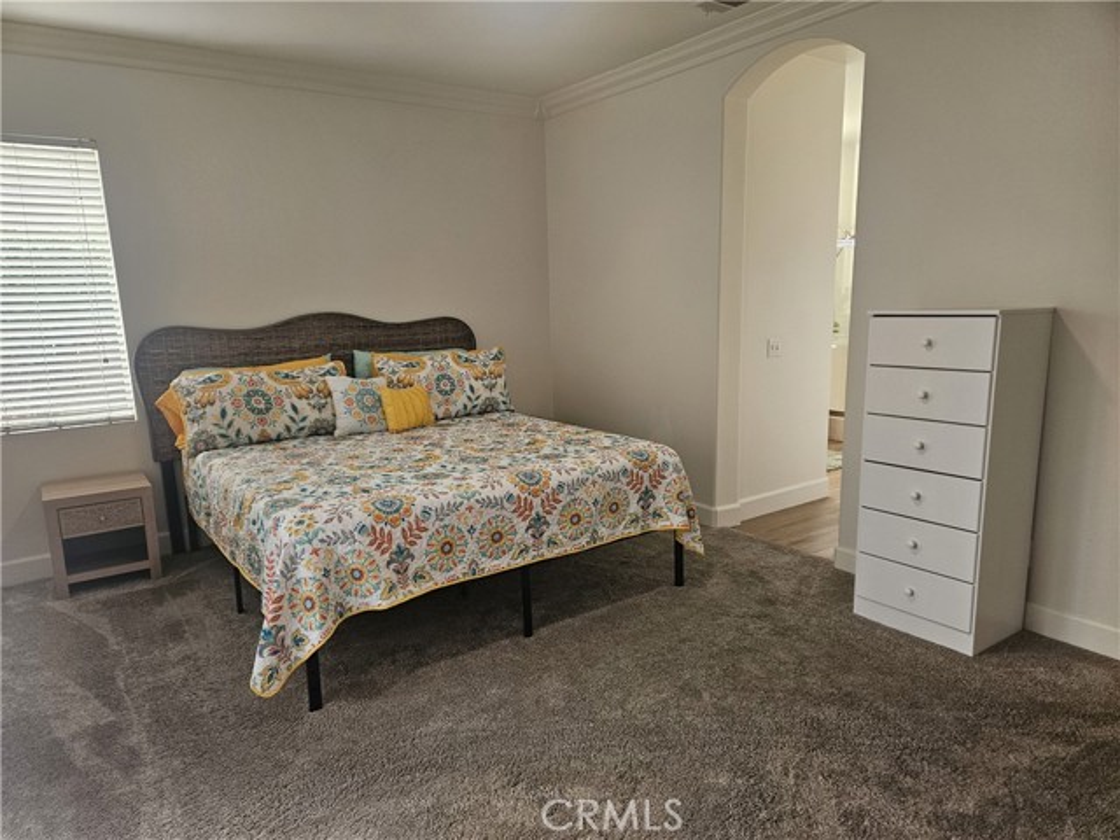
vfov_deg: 58.9
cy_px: 420
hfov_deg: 73.9
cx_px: 560
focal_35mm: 23
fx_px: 744
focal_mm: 5.4
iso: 200
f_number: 1.8
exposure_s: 1/120
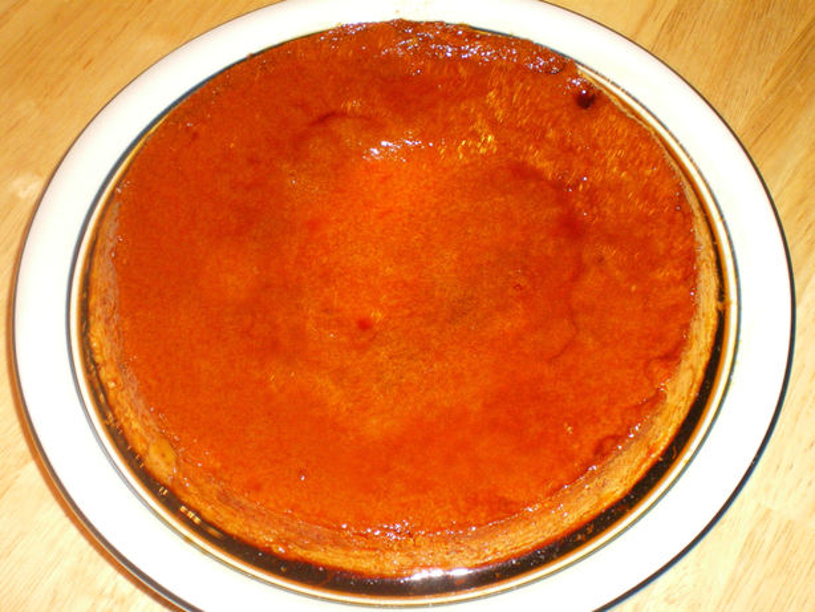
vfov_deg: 32.9
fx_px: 1036
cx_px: 408
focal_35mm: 44
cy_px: 306
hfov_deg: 42.9
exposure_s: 1/50
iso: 400
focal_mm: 7.4
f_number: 4.9
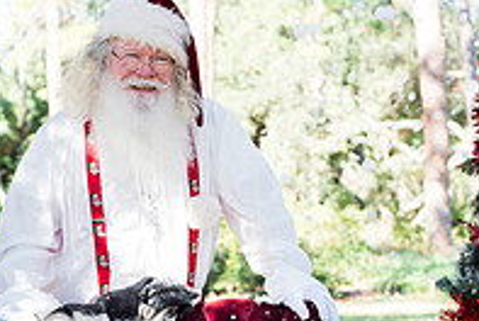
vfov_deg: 9.3
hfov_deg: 13.9
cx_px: 209
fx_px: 1959
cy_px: 271
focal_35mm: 147
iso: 125
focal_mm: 50
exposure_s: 1/125
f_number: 4.5
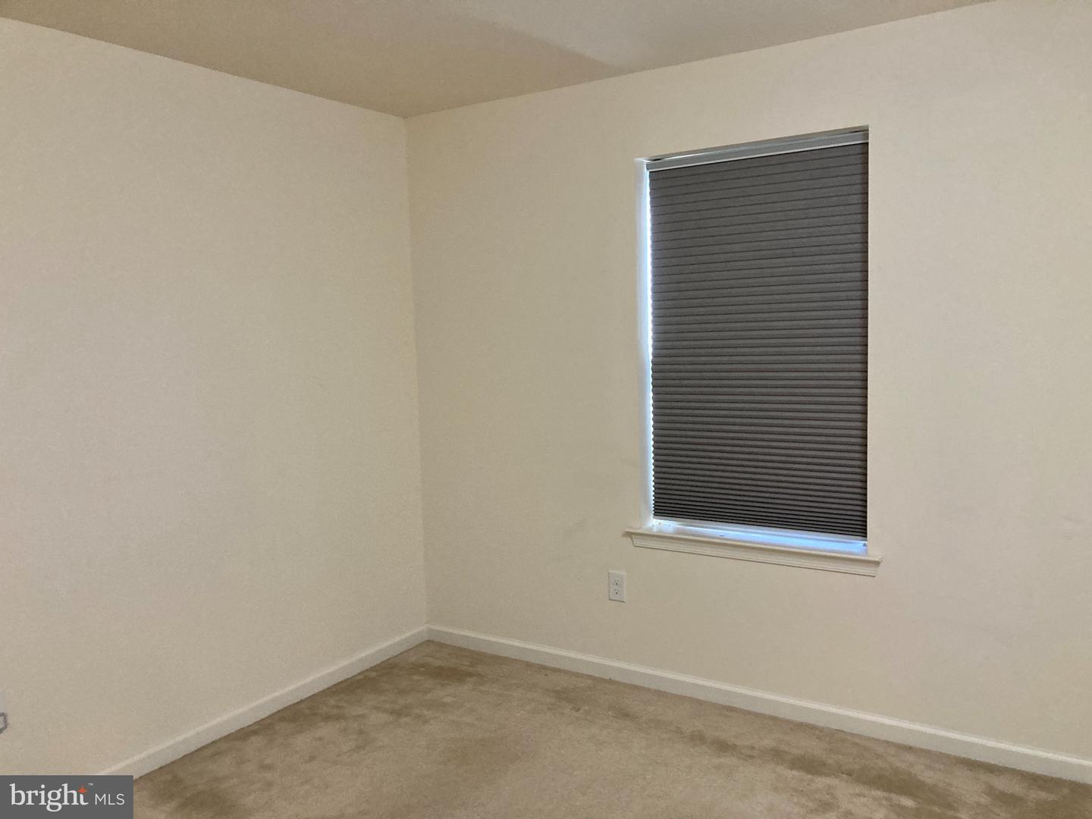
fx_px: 883
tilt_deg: -6.4
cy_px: 410
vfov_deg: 49.7
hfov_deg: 63.4
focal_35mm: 28
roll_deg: +2.0
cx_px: 546
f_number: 1.8
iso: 250
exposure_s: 1/60
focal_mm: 3.99
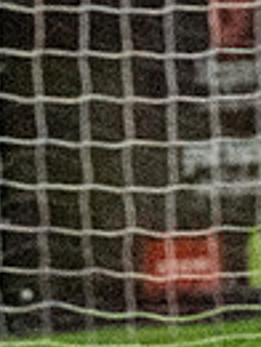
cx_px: 1149
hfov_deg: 0.8
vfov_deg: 1.0
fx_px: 19309
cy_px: 314
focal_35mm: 1927
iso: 8000
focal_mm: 180
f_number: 2.8
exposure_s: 1/1000
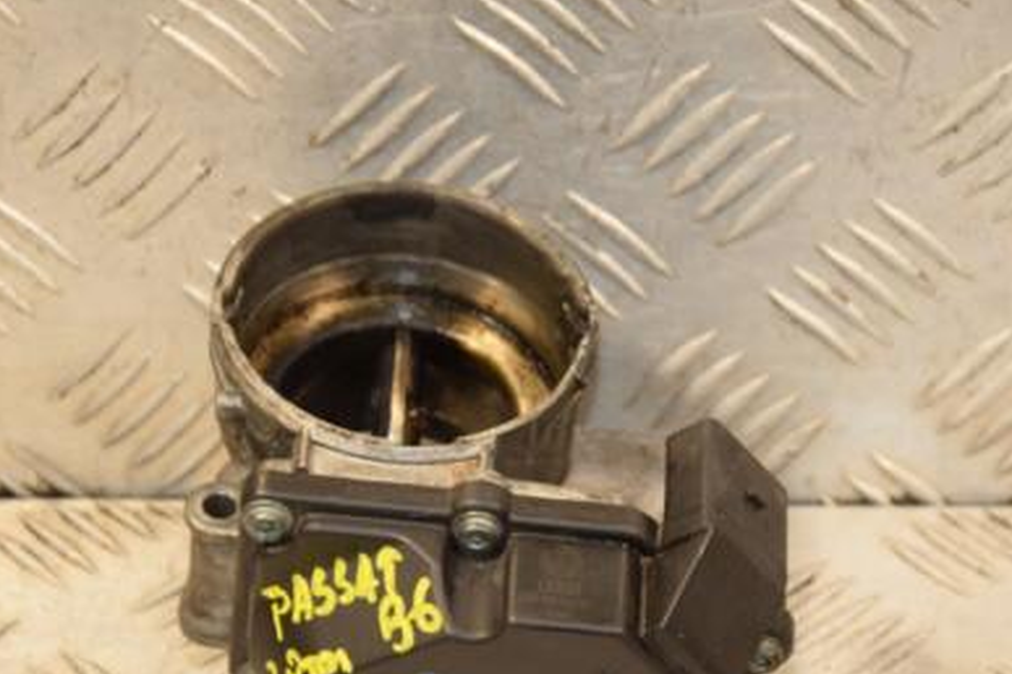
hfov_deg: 11.0
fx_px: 5228
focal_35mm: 186
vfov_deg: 7.4
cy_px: 449
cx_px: 633
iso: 800
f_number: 5.6
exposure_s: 1/200
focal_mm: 80
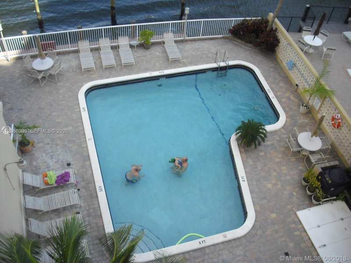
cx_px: 176
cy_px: 132
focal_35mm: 38
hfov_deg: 49.0
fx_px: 385
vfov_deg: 37.7
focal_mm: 6.2
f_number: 8
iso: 100
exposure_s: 1/60
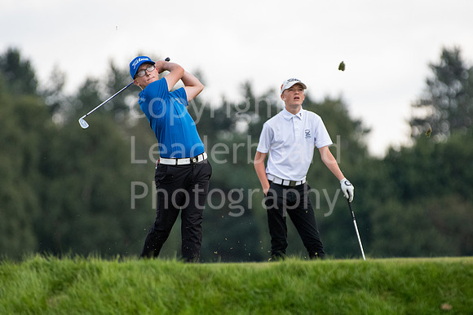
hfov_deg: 2.7
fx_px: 9856
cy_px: 158
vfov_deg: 1.8
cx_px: 236
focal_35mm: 750
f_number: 6.3
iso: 2000
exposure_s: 1/1600
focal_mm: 500
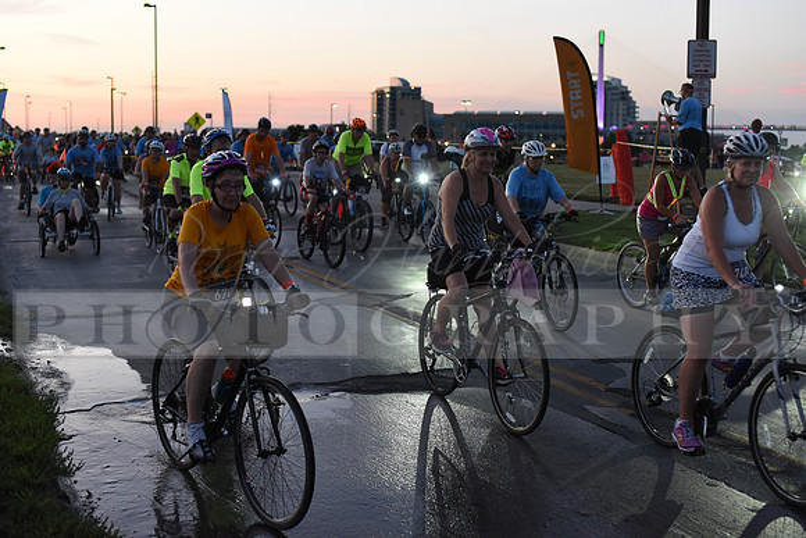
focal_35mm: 50
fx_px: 1120
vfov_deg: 27.0
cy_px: 269
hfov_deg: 39.6
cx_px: 403
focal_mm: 50
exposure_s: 1/400
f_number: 2.8
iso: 2500
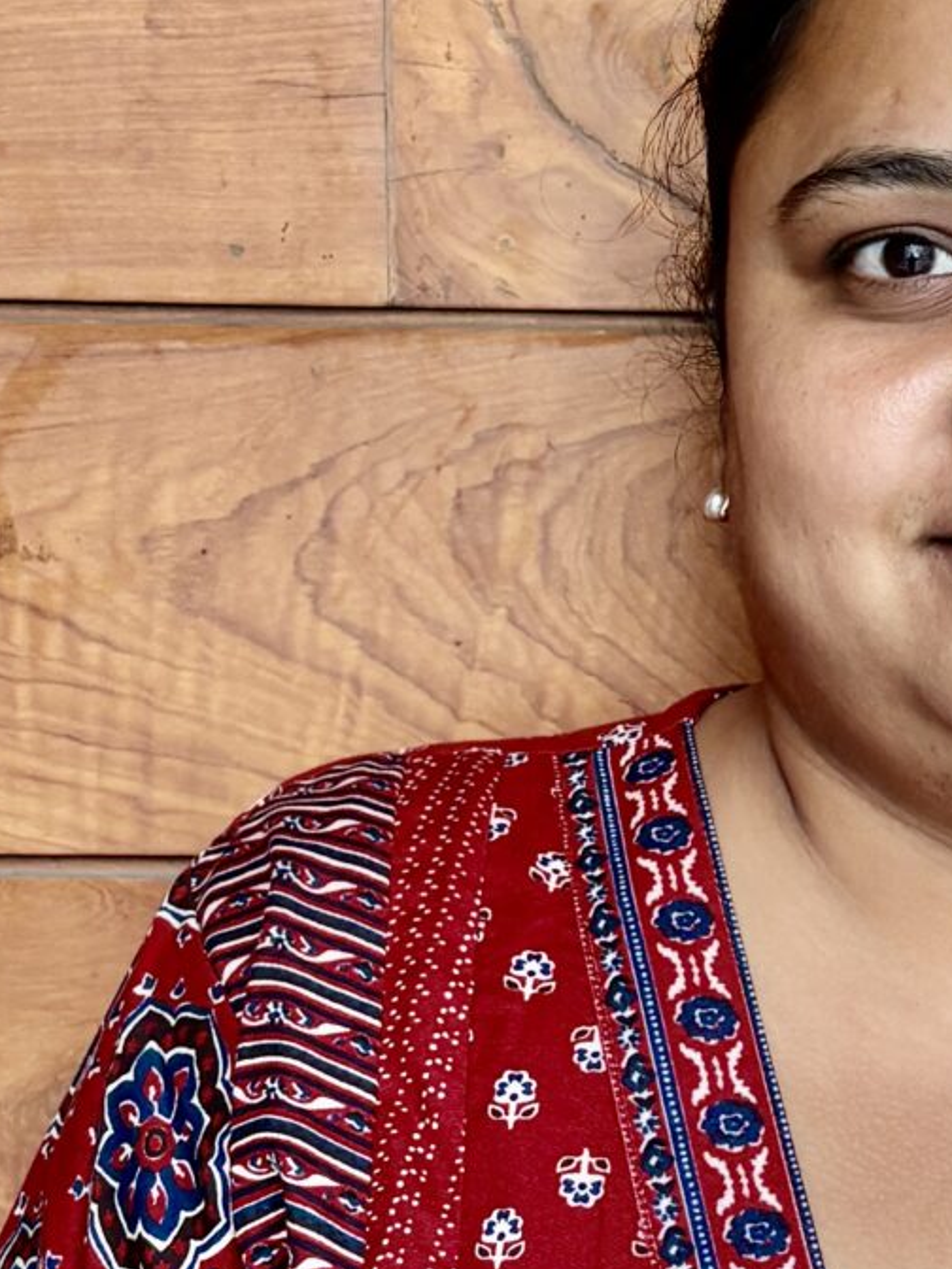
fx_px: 3630
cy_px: 842
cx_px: 1007
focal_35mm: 99
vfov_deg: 19.8
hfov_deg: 14.6
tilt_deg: -4.2
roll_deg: -0.9
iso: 125
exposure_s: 1/66
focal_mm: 5.96
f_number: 1.6
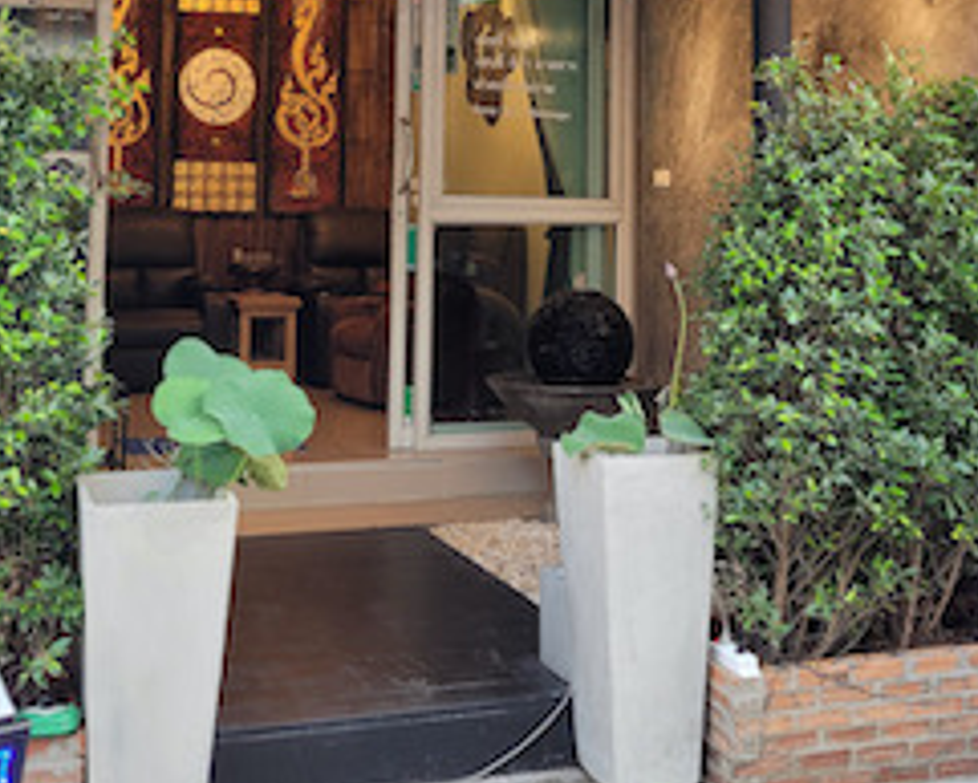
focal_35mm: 58
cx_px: 487
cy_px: 30
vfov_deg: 25.2
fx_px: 1679
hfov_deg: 32.5
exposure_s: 1/100
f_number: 1.8
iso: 100
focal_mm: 5.4
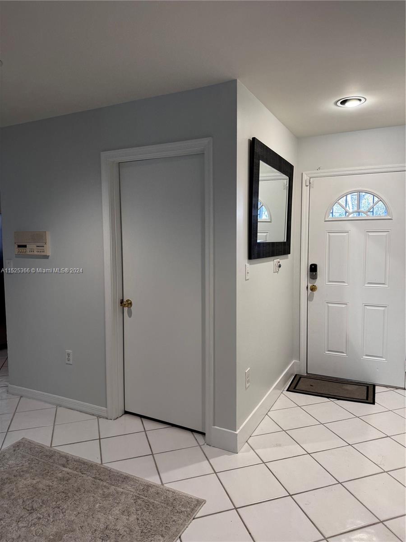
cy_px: 271
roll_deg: +0.1
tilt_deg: -3.0
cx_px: 203
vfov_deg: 71.6
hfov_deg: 56.8
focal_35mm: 24
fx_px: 375
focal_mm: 6.86
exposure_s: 1/60
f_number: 1.78
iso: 125
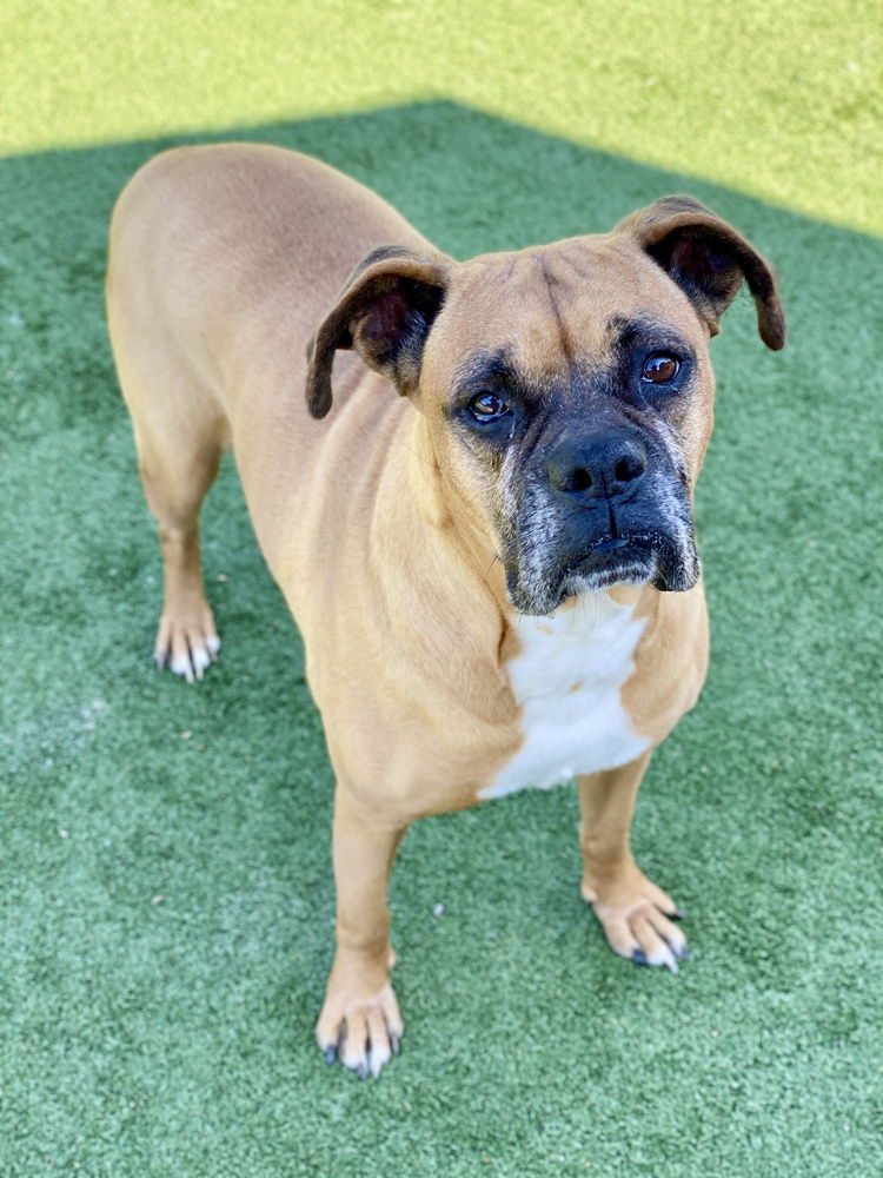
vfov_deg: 36.8
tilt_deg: -44.7
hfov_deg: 28.0
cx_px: 442
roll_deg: +2.4
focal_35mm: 52
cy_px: 589
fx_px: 1769
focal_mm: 6
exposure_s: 1/122
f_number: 2
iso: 20
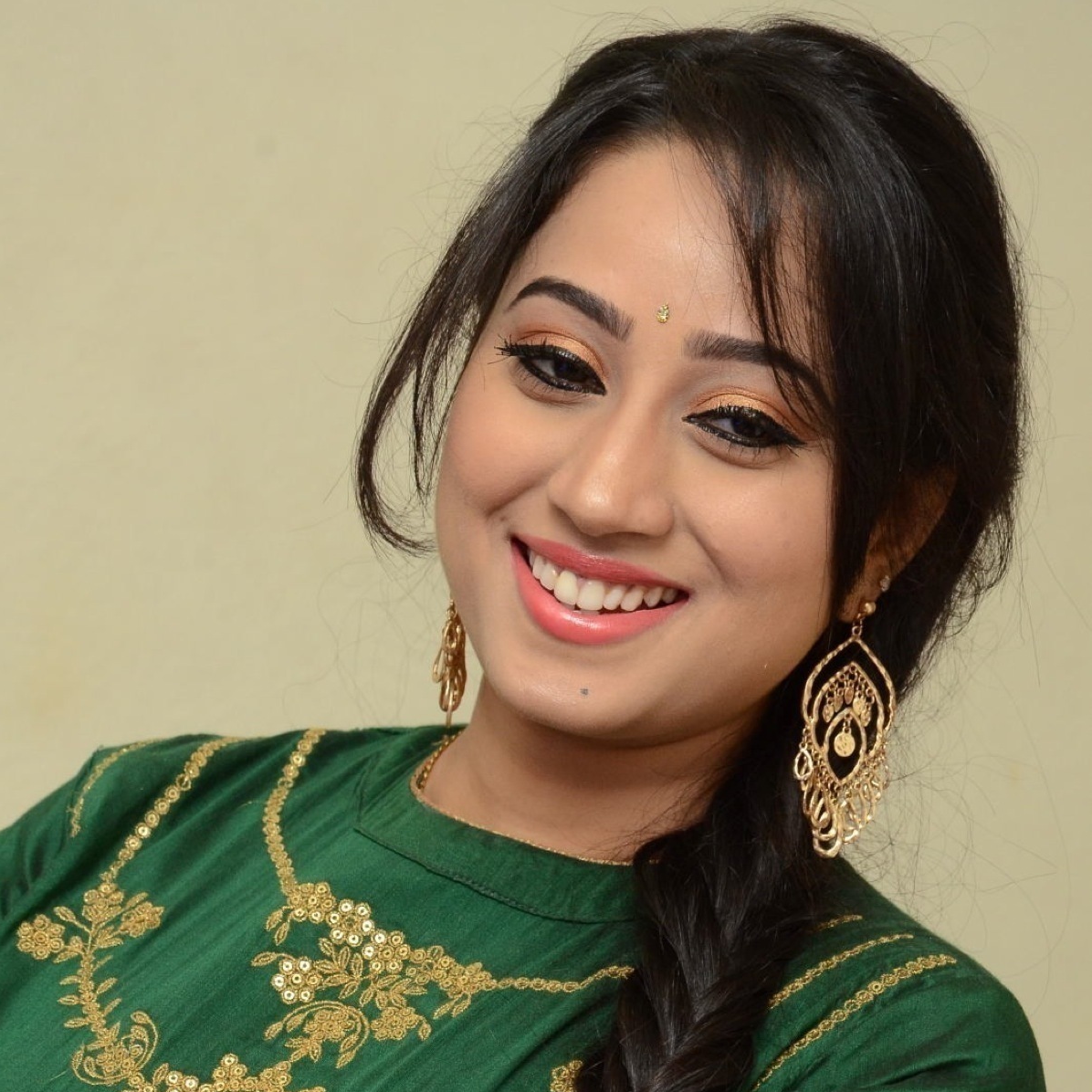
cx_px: 545
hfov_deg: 9.3
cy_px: 724
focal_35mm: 189
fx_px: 6745
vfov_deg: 9.2
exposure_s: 1/125
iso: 1600
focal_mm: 98
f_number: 7.1
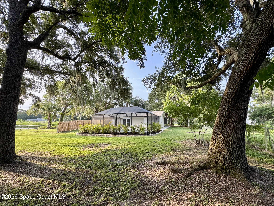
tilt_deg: +9.7
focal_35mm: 14
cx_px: 137
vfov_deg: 85.7
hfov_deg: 102.1
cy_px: 103
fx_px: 111
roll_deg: +0.7
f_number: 2.2
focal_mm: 2.22
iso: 40
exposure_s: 1/190
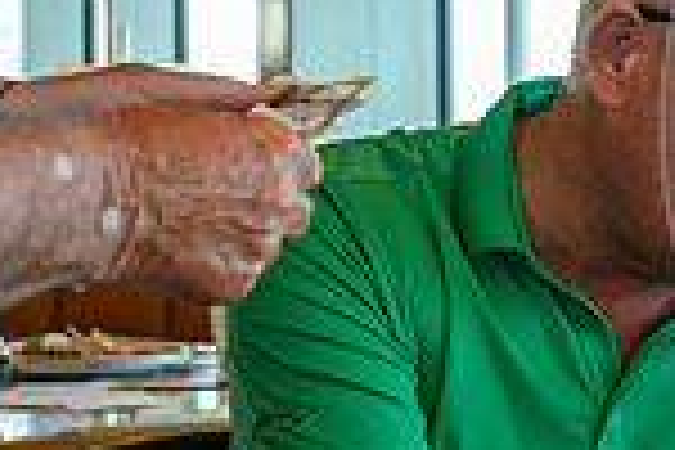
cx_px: 1125
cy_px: 124
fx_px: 2250
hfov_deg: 15.3
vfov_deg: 11.4
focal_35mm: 120
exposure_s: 1/400
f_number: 4
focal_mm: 31
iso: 2000
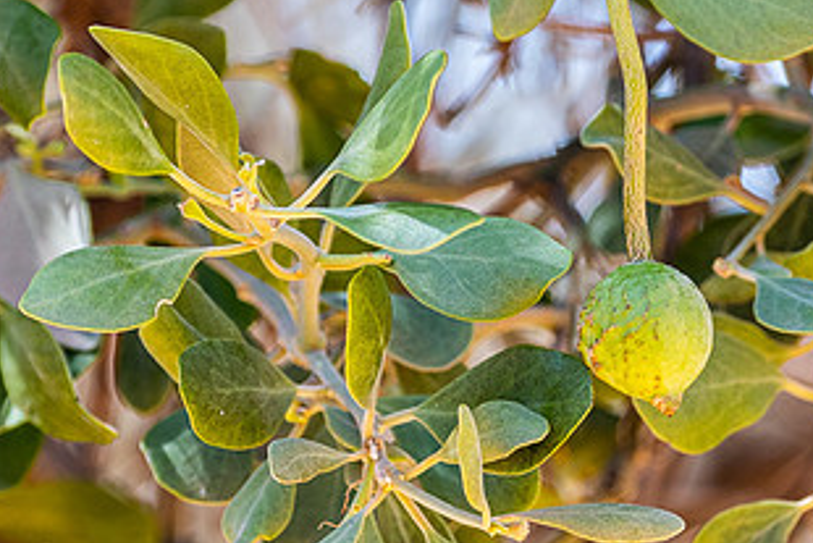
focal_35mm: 785
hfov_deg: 2.6
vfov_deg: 1.8
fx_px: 17735
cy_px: 345
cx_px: 624
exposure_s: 1/160
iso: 640
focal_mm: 280
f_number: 8
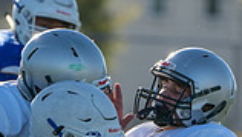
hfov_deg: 1.8
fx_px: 7568
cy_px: 290
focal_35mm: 1179
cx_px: 14
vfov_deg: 1.0
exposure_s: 1/1250
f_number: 5.6
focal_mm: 300
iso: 500
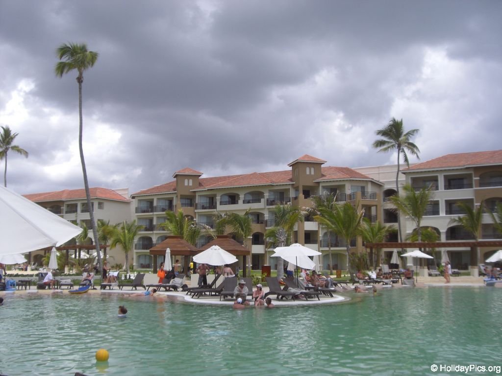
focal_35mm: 38
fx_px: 551
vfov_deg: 37.7
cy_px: 188
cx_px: 251
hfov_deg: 49.0
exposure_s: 1/160
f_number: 8
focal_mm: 6.2
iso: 64
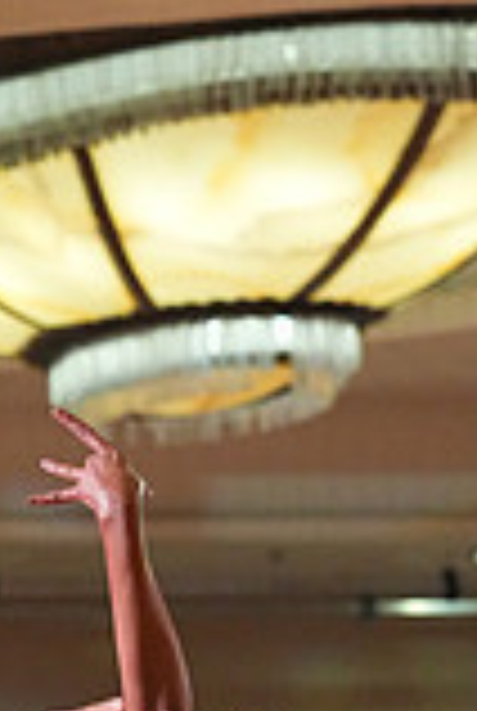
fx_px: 9062
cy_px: 1287
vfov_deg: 4.4
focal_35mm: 458
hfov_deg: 3.0
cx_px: 704
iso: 8000
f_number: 4.5
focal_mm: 125
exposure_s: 1/400
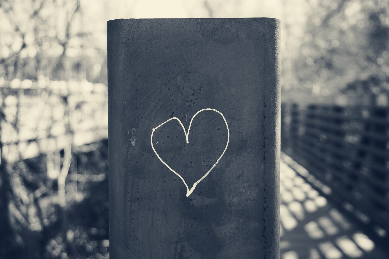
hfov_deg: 42.4
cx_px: 194
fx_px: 502
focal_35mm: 46
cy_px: 130
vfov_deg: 28.9
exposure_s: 1/125
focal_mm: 31
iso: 100
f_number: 5
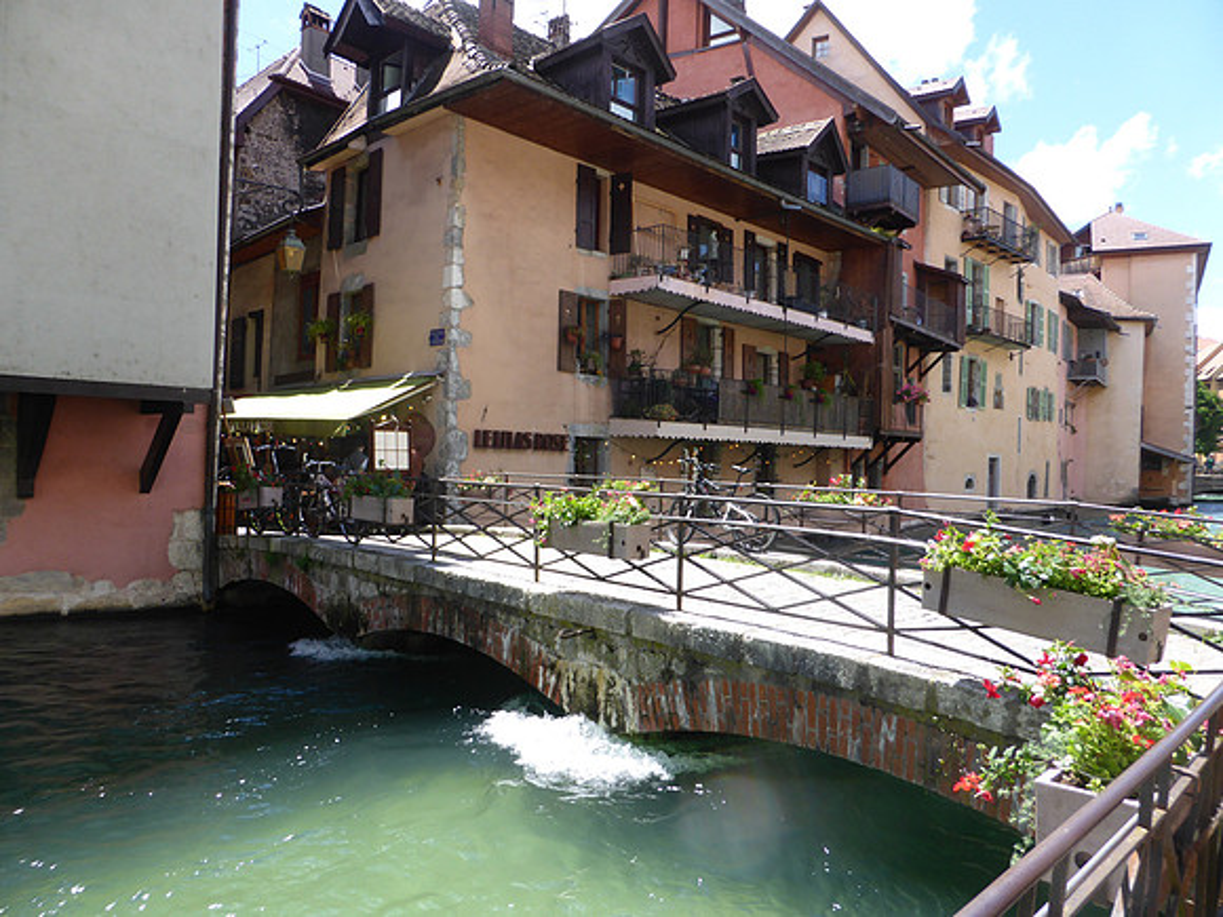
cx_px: 612
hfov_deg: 67.3
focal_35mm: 26
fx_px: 919
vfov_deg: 53.1
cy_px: 458
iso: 100
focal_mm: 4.4
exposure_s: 1/400
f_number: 3.3
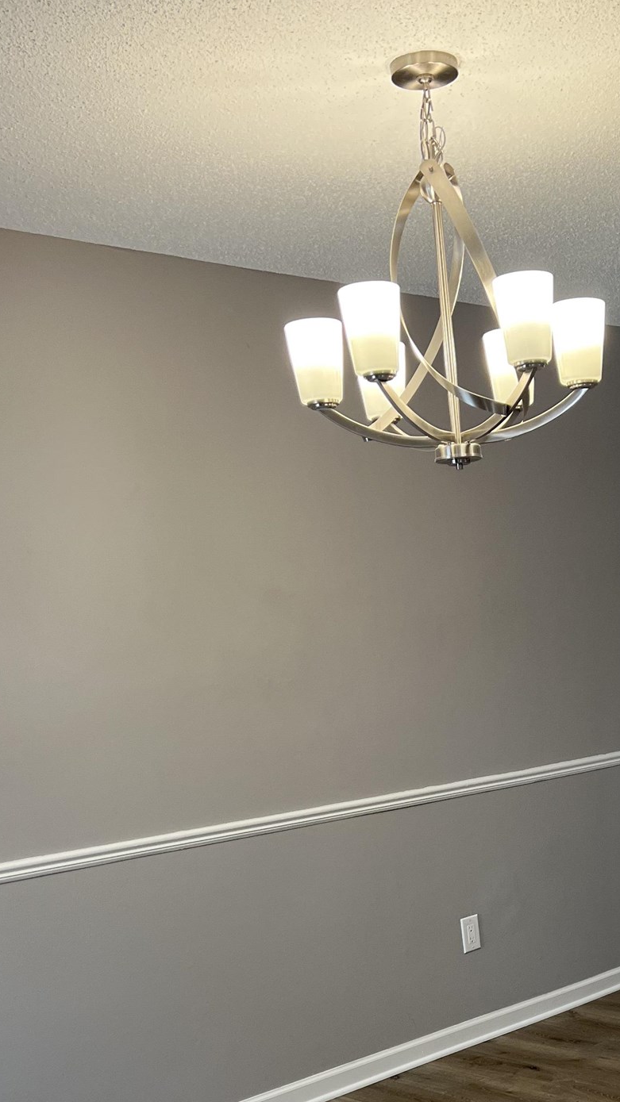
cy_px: 899
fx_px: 1374
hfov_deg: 24.9
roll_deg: +5.0
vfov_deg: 41.6
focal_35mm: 47
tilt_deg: -10.6
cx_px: 510
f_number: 1.5
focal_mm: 5.7
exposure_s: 1/60
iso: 125
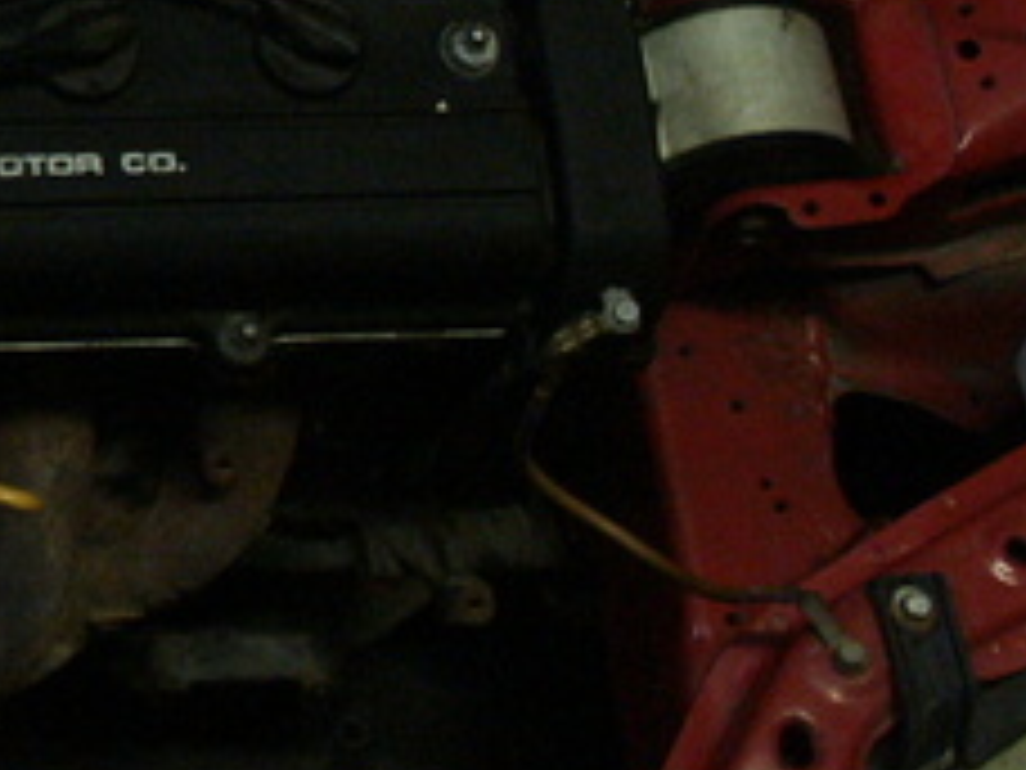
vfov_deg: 13.3
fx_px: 3231
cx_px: -387
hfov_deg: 16.8
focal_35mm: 109
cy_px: -86
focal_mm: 8.2
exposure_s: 1/30
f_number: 2.8
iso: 200
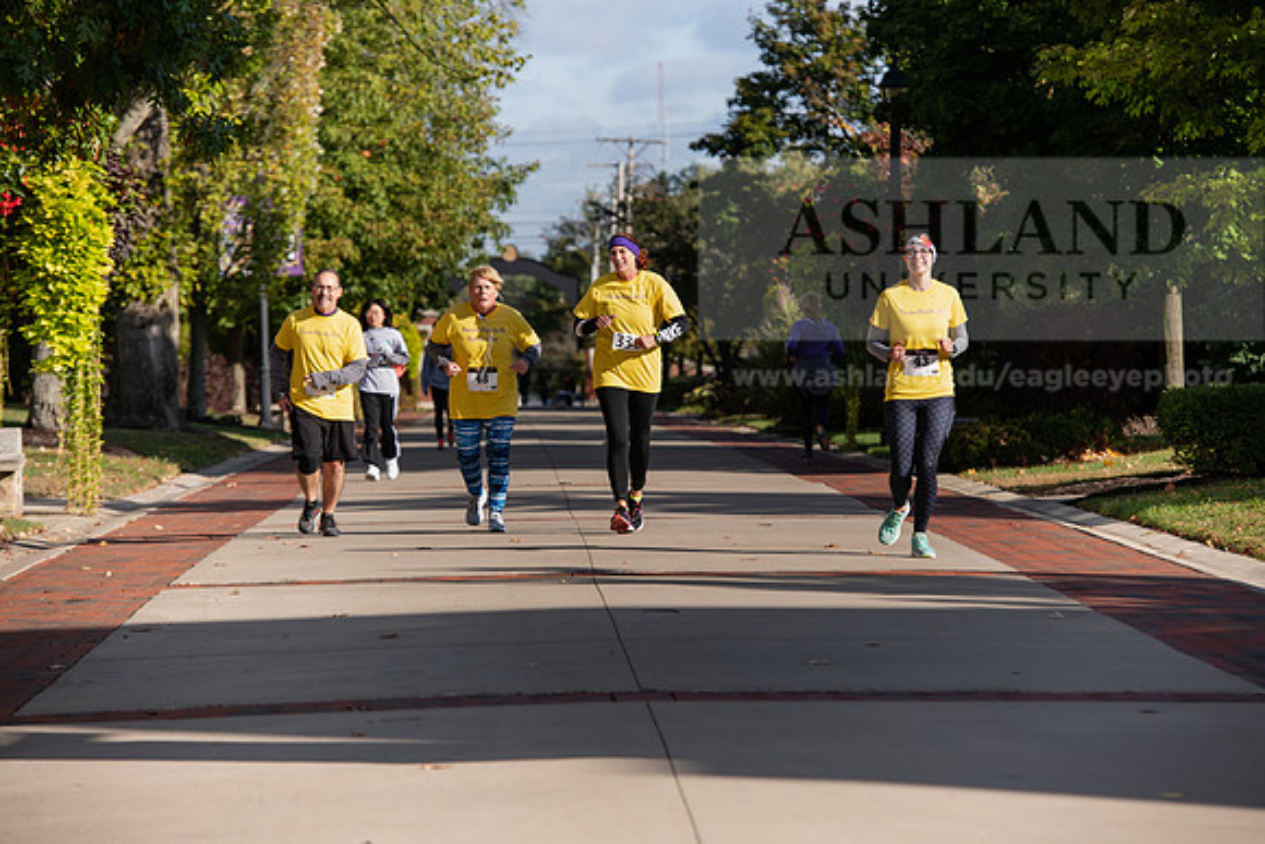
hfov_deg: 12.4
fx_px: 5799
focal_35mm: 165
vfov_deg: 8.3
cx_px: 632
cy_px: 422
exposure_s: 1/640
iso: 250
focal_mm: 165
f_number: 5.6
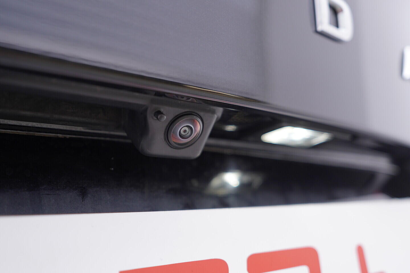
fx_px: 410
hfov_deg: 53.1
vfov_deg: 36.9
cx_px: 205
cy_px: 136
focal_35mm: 36
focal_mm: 24
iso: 125
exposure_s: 1/40
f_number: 2.8
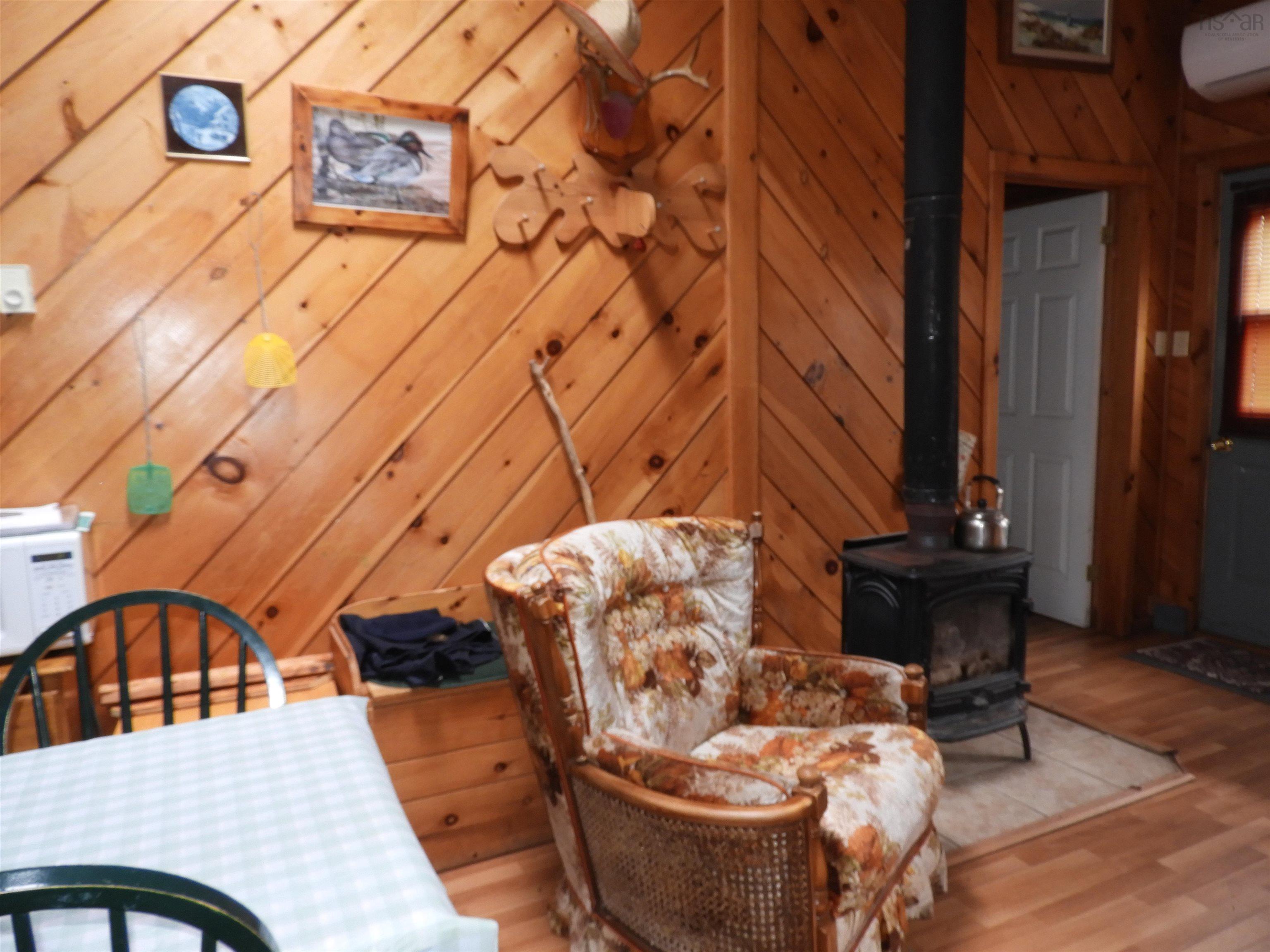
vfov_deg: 56.8
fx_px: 881
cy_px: 476
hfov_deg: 71.6
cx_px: 635
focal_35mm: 24
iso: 200
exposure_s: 1/30
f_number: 3.3
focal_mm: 4.3
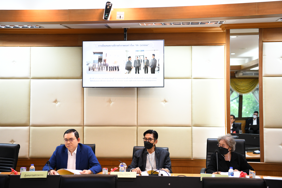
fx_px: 407
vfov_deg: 26.0
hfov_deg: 38.2
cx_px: 141
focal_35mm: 52
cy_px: 94
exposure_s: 1/160
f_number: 2.8
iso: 1600
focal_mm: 52
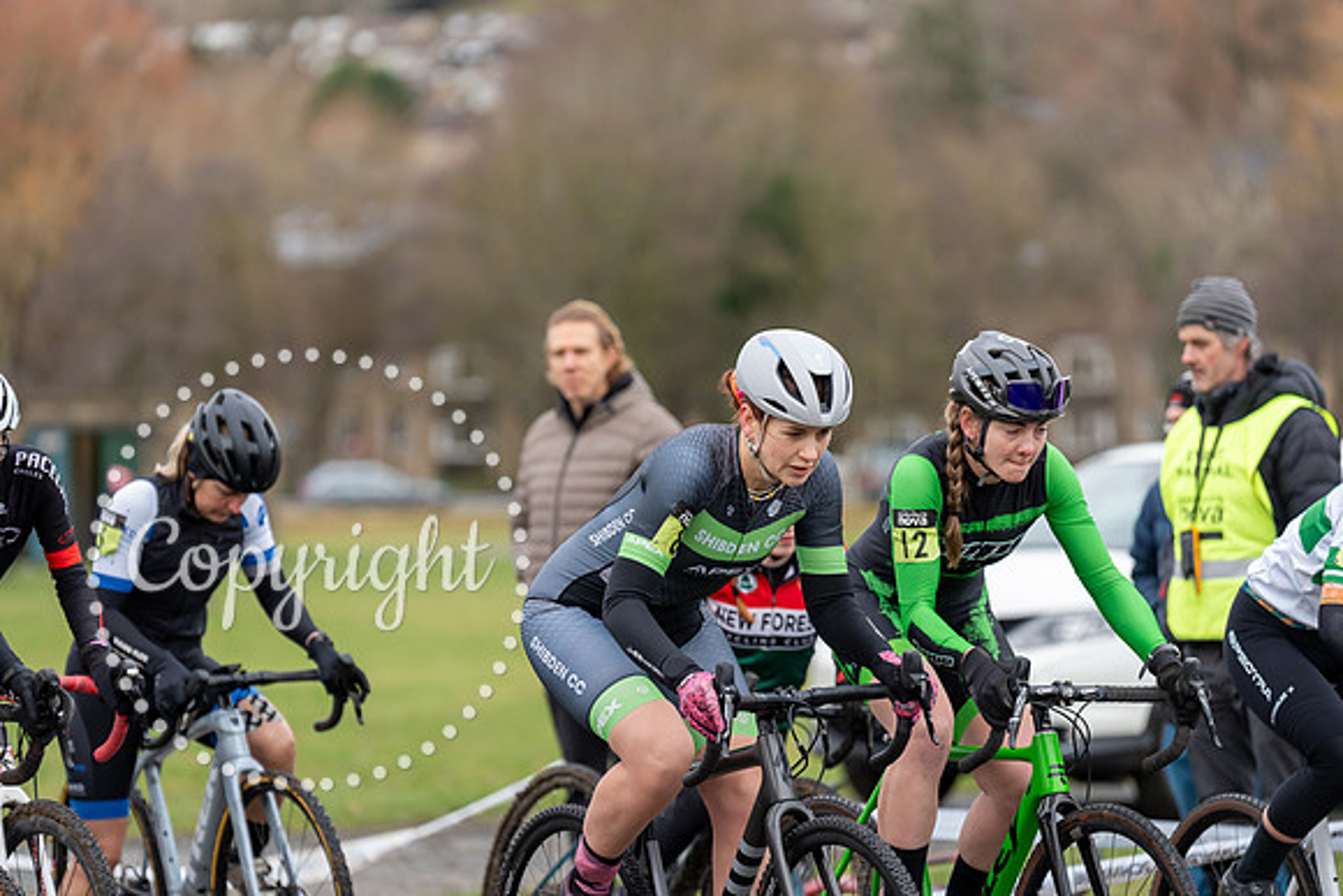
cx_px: 672
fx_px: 6269
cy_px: 448
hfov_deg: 12.2
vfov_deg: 8.2
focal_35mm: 168
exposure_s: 1/1000
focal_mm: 168
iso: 1250
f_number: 3.2
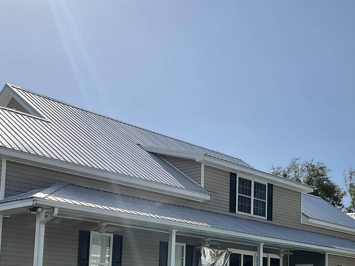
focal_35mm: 55
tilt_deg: +8.4
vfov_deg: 25.9
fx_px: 564
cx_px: 195
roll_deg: -1.3
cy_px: 228
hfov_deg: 34.9
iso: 20
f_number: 1.8
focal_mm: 3
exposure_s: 1/3788
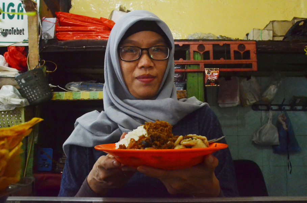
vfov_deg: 39.8
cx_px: 154
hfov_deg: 57.3
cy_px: 102
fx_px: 281
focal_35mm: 33
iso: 4000
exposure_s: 1/160
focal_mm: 22
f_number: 8
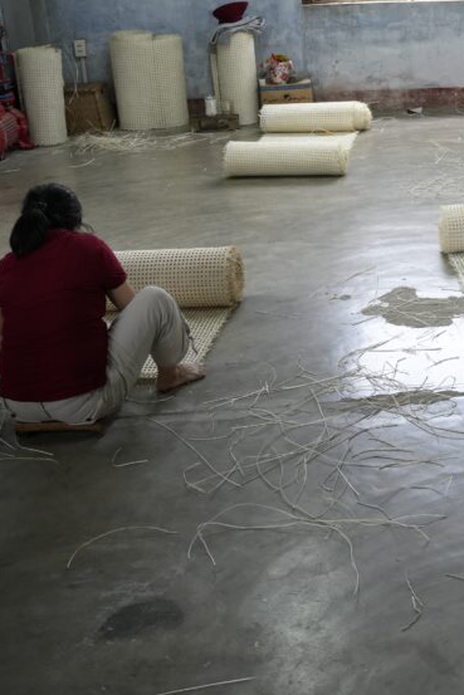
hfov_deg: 23.9
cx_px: 599
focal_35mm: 50
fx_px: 966
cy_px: 267
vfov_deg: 39.4
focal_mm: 18
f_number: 4
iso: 800
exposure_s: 1/160
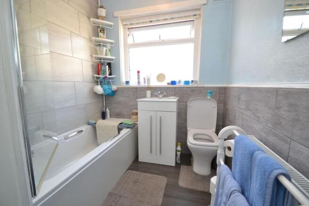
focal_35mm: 15
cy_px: 103
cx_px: 154
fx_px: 129
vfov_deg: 77.4
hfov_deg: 100.4
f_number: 4
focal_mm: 10
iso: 400
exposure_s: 1/60
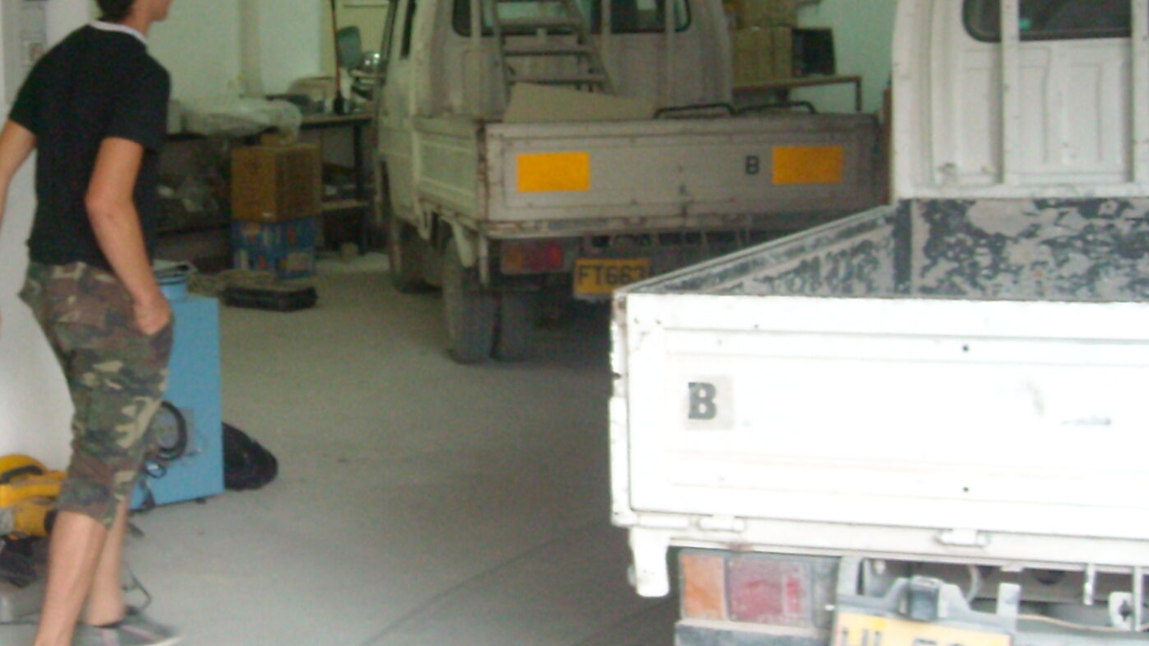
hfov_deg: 29.3
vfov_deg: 17.2
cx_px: 197
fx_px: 2132
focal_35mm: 70
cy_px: 263
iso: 383
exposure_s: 1/60
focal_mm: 5.7
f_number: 2.8
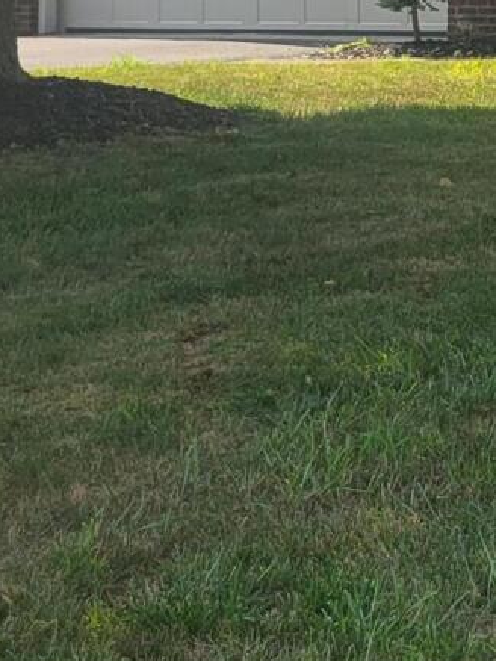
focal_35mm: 119
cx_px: 1004
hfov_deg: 11.2
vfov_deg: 16.1
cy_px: -36
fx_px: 2272
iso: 40
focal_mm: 5.4
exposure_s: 1/1533
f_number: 1.8
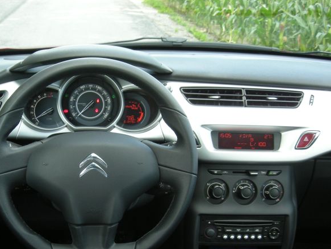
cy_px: 190
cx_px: 88
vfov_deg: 26.7
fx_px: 517
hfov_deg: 34.9
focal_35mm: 54
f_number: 2.8
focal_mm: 5.7
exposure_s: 1/59.7
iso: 96
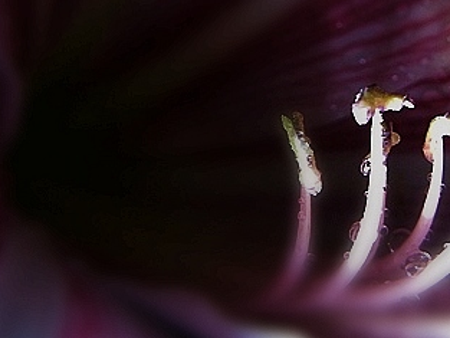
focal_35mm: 67
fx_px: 871
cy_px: 96
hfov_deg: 28.7
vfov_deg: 21.8
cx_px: 315
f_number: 3.5
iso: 183
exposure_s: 1/30
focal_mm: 5.4
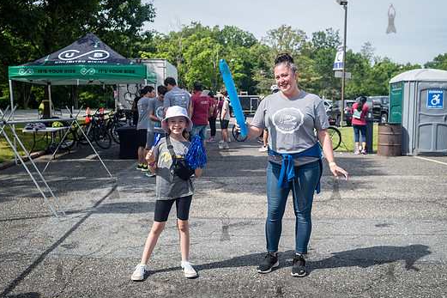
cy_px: 143
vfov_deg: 34.2
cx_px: 225
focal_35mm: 39
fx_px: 484
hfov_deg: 49.6
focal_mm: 35
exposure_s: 1/1000
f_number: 4
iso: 200
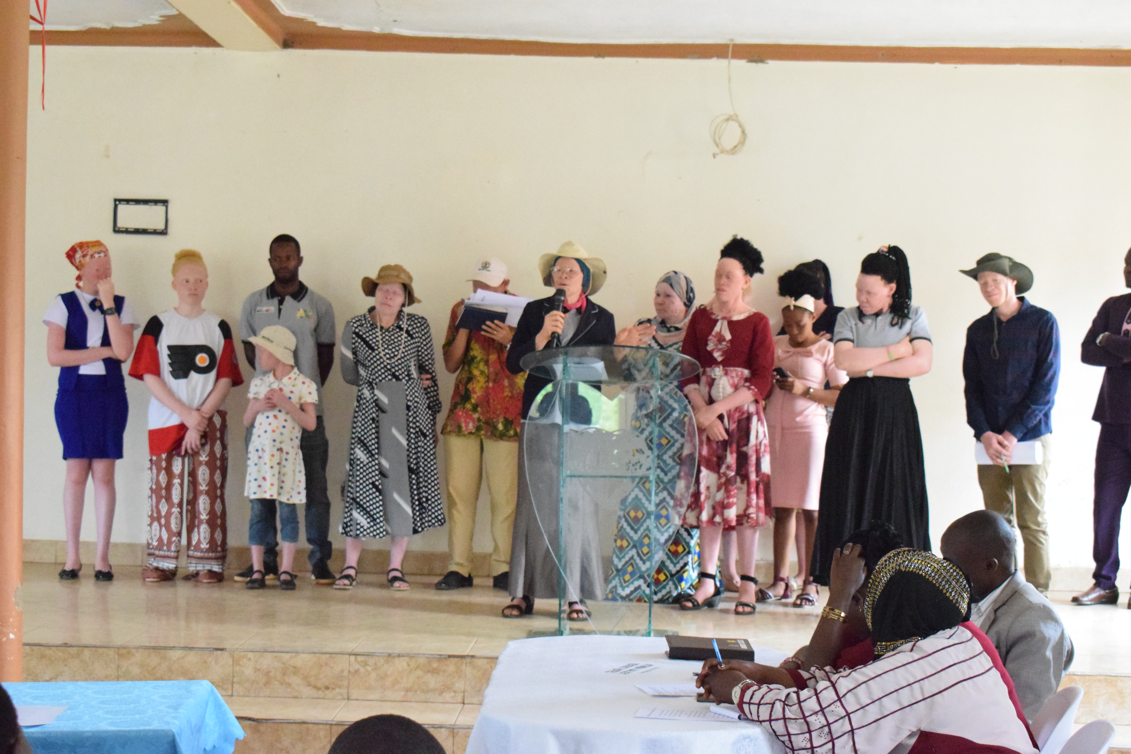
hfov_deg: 29.2
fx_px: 2168
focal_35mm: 69
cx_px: 566
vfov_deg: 19.7
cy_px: 377
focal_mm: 46
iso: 12800
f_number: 8
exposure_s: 1/160
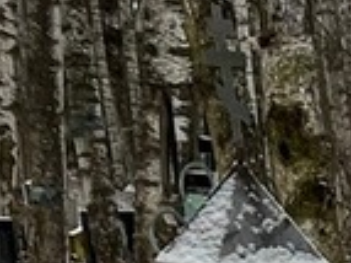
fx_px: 1884
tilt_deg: -20.2
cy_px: 914
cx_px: 717
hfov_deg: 9.8
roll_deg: +0.7
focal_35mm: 186
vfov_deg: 6.8
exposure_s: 1/167
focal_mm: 5.7
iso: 40
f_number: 1.5
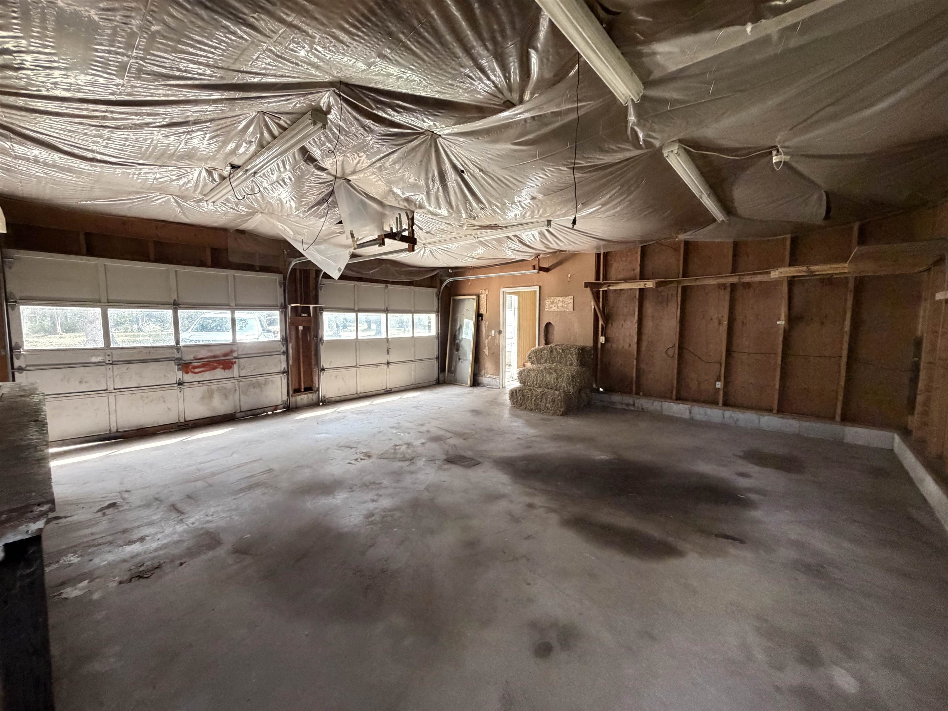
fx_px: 383
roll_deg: +0.5
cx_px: 474
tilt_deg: -4.5
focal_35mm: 14
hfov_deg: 102.1
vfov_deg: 85.7
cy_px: 356
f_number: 2.2
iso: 500
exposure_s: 1/60
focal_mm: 2.22
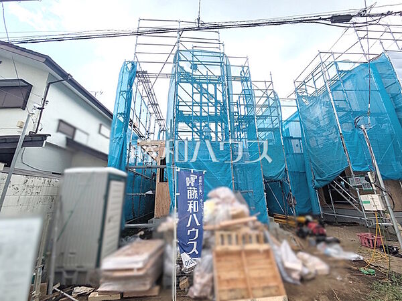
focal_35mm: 14
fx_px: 163
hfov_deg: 102.1
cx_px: 201
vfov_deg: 85.7
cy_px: 150
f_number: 2.2
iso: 47
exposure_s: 1/4367
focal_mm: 1.83
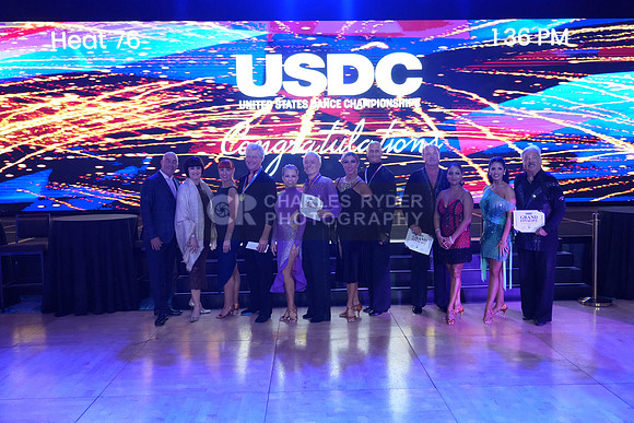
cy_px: 212
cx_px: 317
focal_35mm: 30
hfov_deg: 61.9
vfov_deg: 43.6
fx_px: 528
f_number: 4
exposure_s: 1/640
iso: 5000
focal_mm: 30
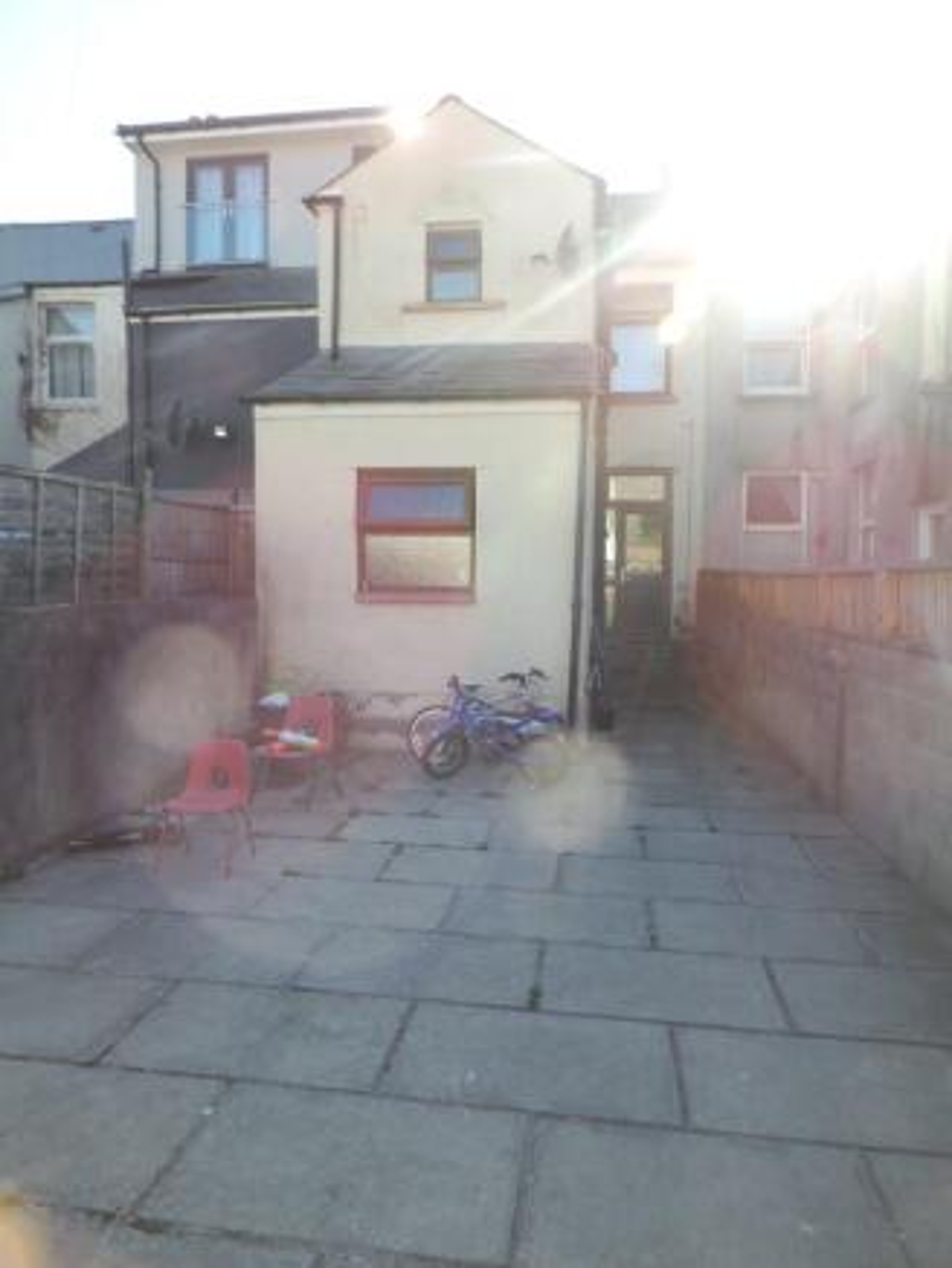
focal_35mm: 24
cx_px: 476
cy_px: 634
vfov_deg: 71.6
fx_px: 880
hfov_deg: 56.8
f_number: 3
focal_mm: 4.3
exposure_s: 1/400
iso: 80
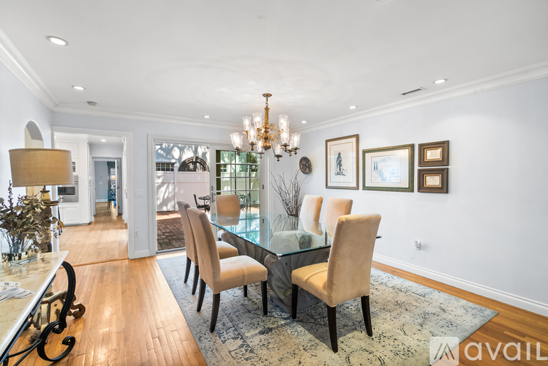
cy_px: 183
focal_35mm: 16
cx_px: 274
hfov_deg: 96.7
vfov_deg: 73.8
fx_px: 244
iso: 640
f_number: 11
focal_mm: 16
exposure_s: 1/2.5
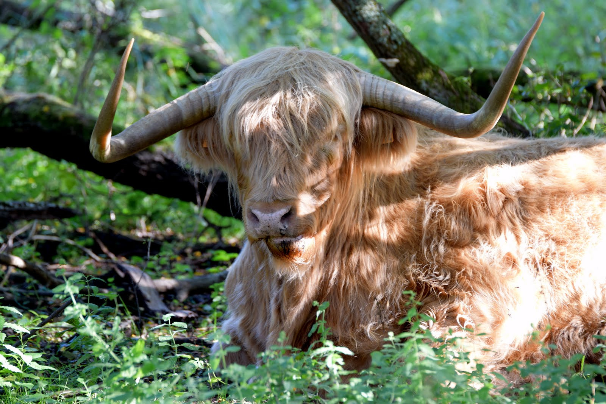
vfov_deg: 4.6
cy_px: 202
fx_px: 5050
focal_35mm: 300
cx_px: 303
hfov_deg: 6.9
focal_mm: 200
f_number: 4
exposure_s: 1/40
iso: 200
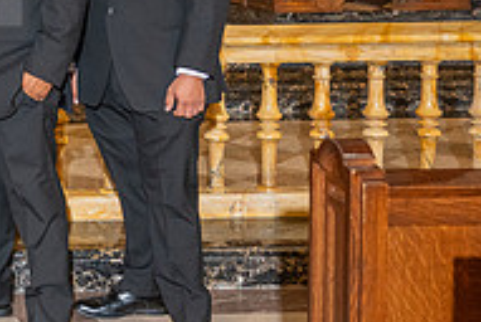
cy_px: -57
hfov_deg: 19.7
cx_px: -251
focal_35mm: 89
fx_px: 1191
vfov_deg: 14.9
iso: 1000
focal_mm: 24
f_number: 2.8
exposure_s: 1/200
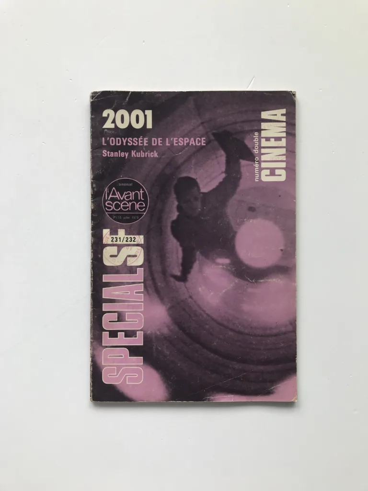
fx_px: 397
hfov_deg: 49.7
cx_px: 184
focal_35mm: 28
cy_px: 246
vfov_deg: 63.4
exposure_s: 1/123
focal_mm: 3.99
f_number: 1.8
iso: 20
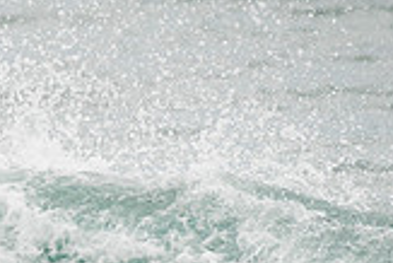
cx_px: -181
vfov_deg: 0.8
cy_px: 267
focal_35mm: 1781
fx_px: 19459
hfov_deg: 1.2
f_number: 5.6
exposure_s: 1/2000
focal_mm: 500
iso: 400
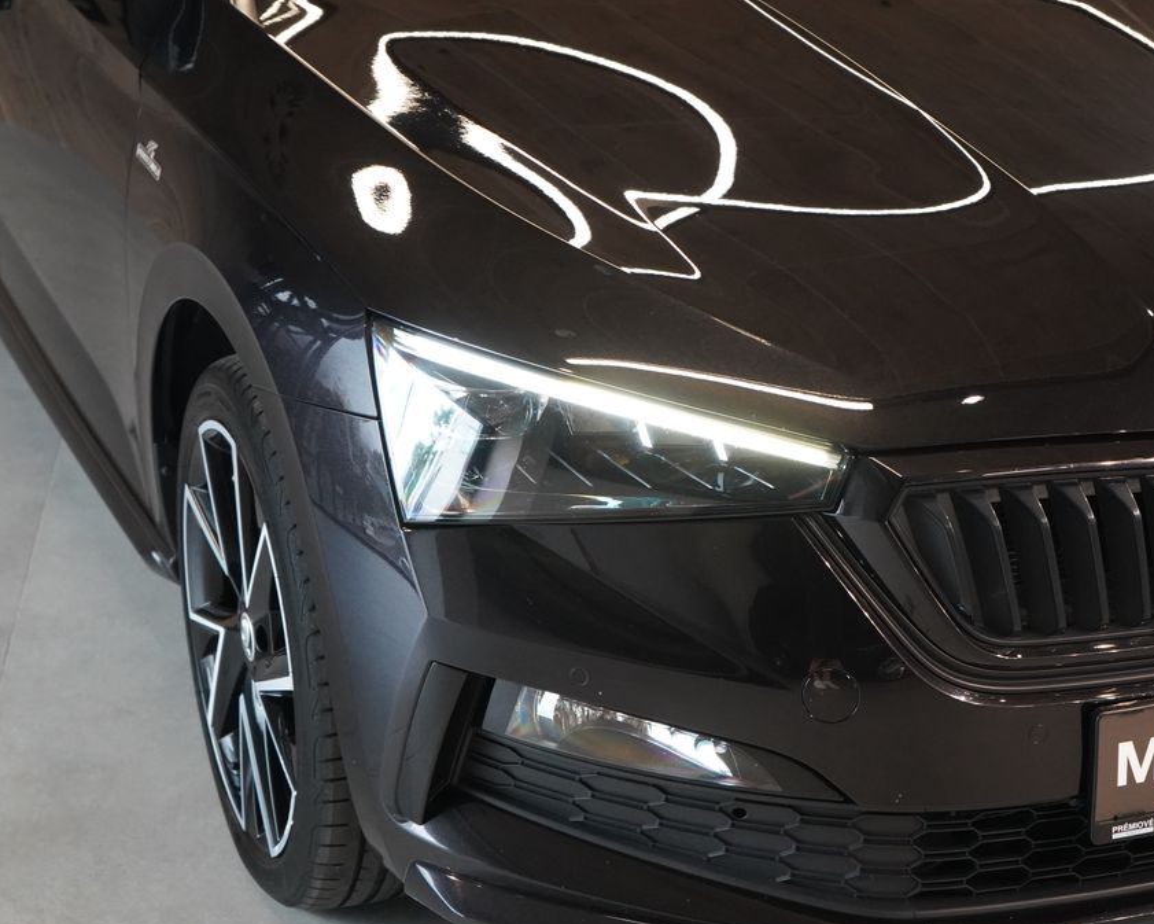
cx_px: 604
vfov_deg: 19.2
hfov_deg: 23.8
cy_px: 467
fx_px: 2733
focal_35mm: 80
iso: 6400
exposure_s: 1/160
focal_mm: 70
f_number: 5.6
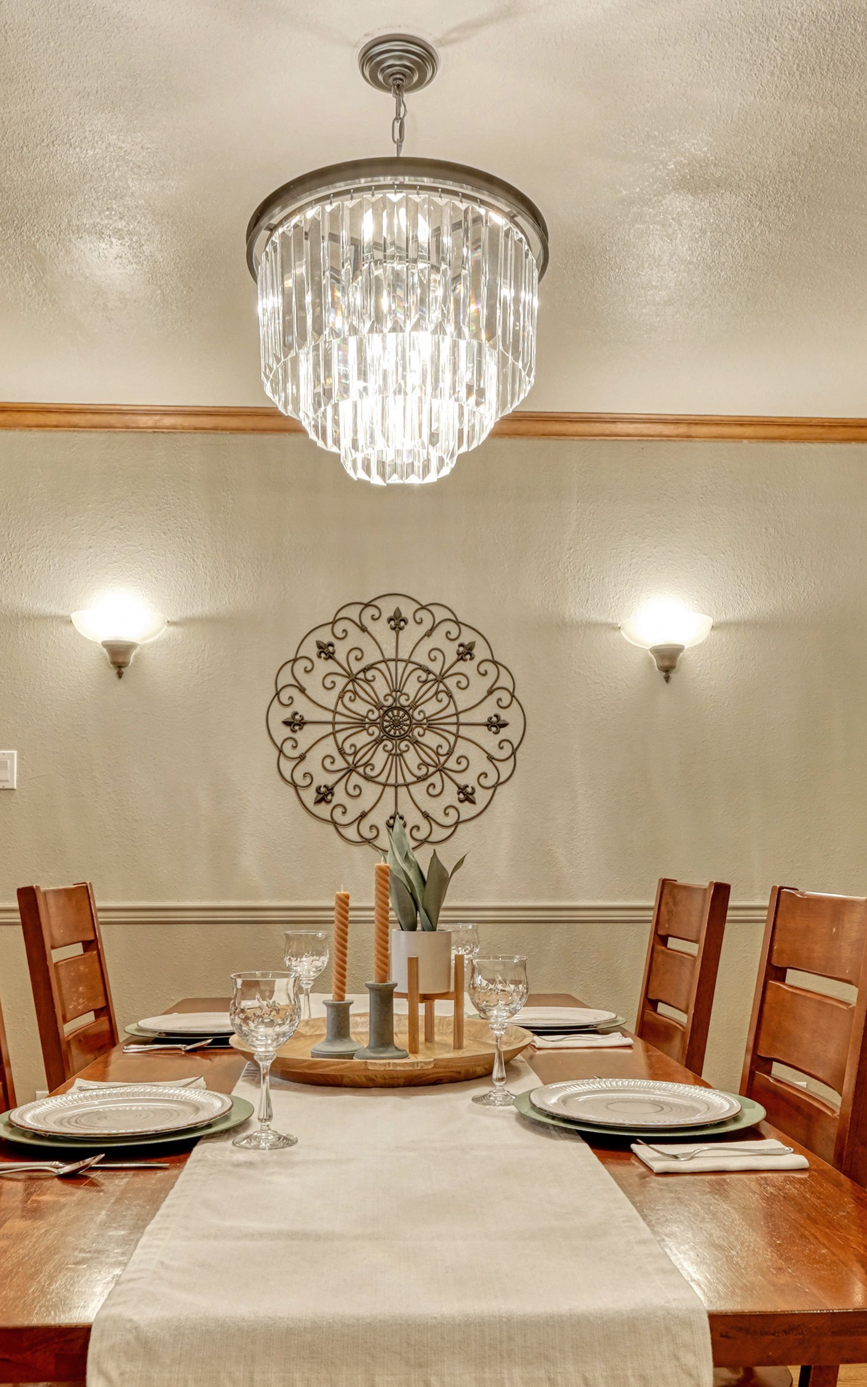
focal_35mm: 29
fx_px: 1096
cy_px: 889
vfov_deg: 63.5
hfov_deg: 43.1
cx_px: 437
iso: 400
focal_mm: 14
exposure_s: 1/1.67
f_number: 8
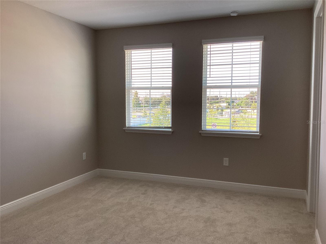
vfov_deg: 45.4
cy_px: 122
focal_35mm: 31
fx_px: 292
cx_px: 163
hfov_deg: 58.4
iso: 64
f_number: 2.4
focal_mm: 3.3
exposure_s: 1/120
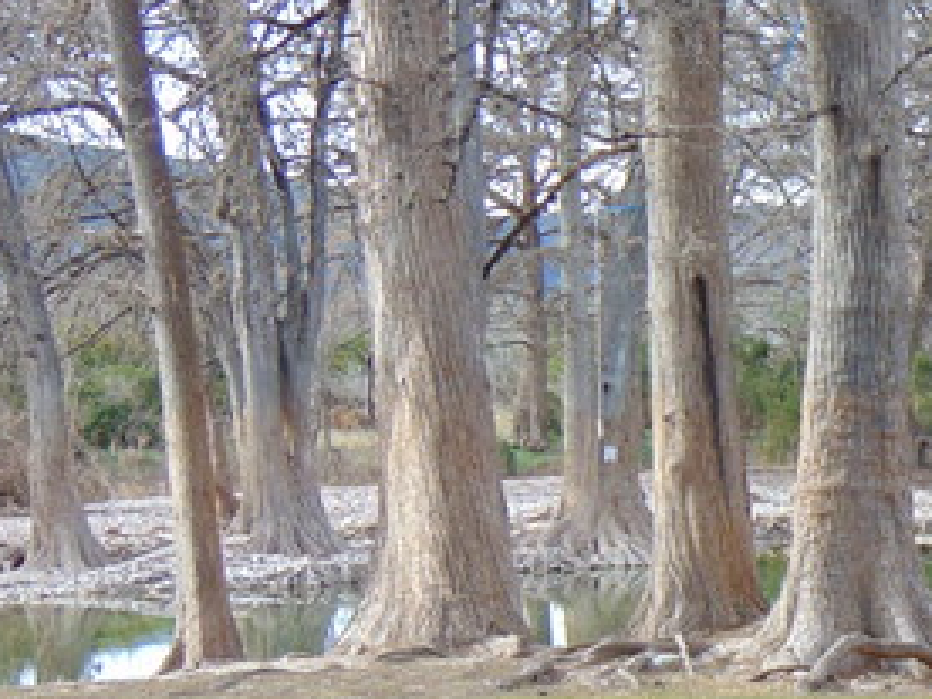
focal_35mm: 116
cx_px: 929
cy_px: 507
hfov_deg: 16.6
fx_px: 3123
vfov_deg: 12.7
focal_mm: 9
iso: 80
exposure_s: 1/160
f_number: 3.5
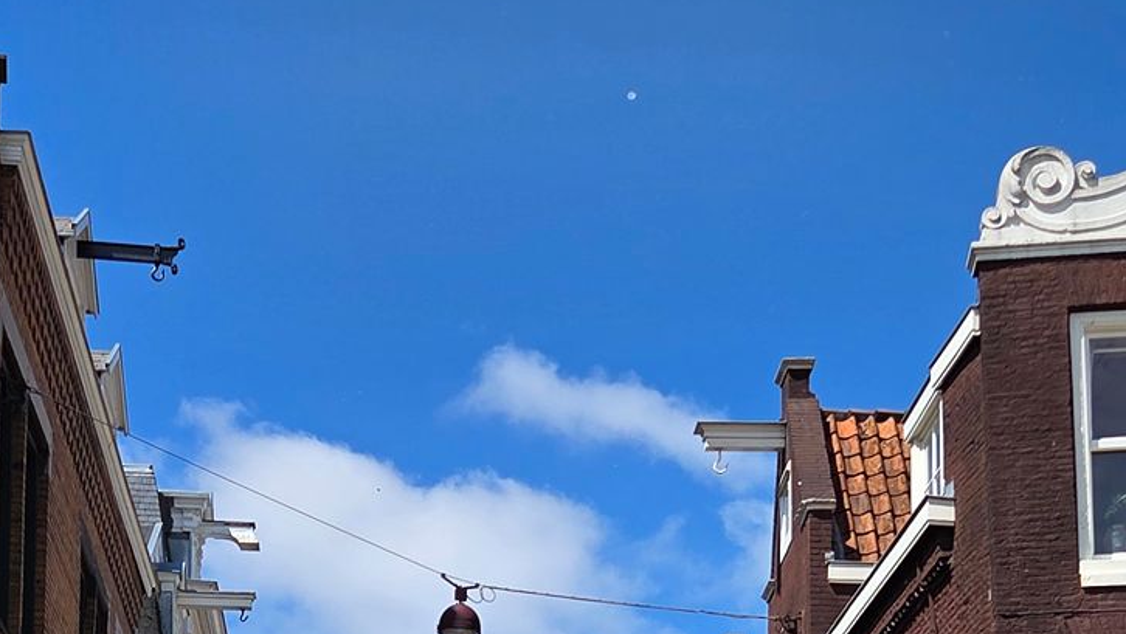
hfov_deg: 30.6
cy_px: 1094
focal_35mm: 69
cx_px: 544
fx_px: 2061
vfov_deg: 15.4
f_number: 1.8
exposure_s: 1/4559
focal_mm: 5.4
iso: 80
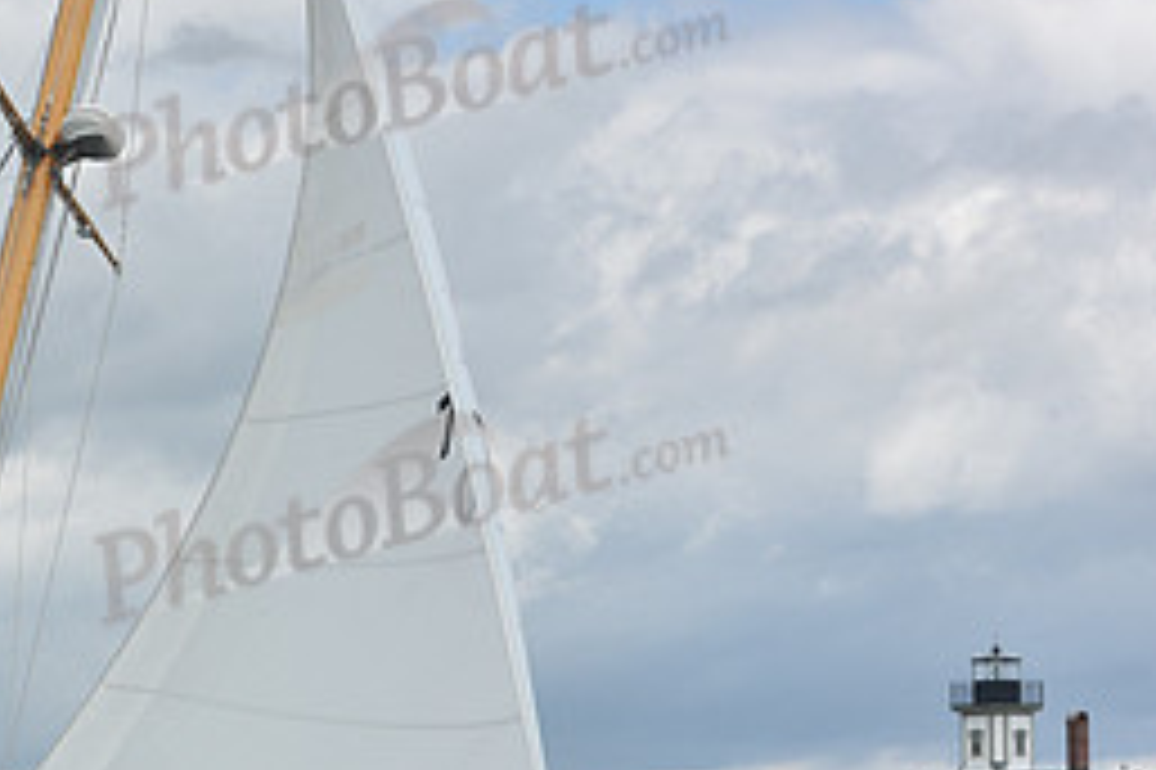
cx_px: -135
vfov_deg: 8.6
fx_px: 5070
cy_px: 804
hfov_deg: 12.8
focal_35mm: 158
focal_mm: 70
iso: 250
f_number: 7.1
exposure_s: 1/1000
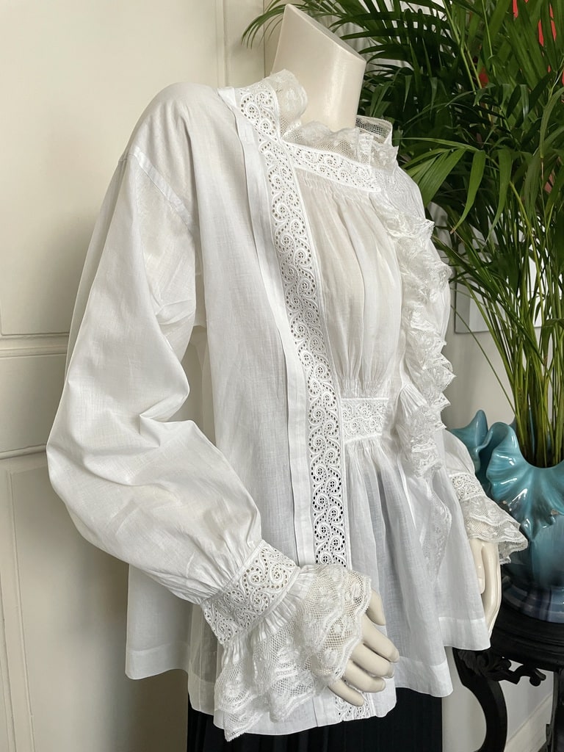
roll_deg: +1.1
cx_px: 282
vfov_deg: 67.3
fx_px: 565
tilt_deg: -5.8
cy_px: 376
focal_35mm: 26
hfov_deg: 53.1
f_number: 1.6
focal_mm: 4.2
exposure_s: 1/94
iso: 125
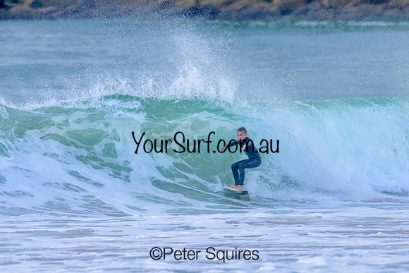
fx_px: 11363
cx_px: 204
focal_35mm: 1000
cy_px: 136
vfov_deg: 1.4
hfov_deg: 2.1
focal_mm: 1000
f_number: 11
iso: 2800
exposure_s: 1/2000
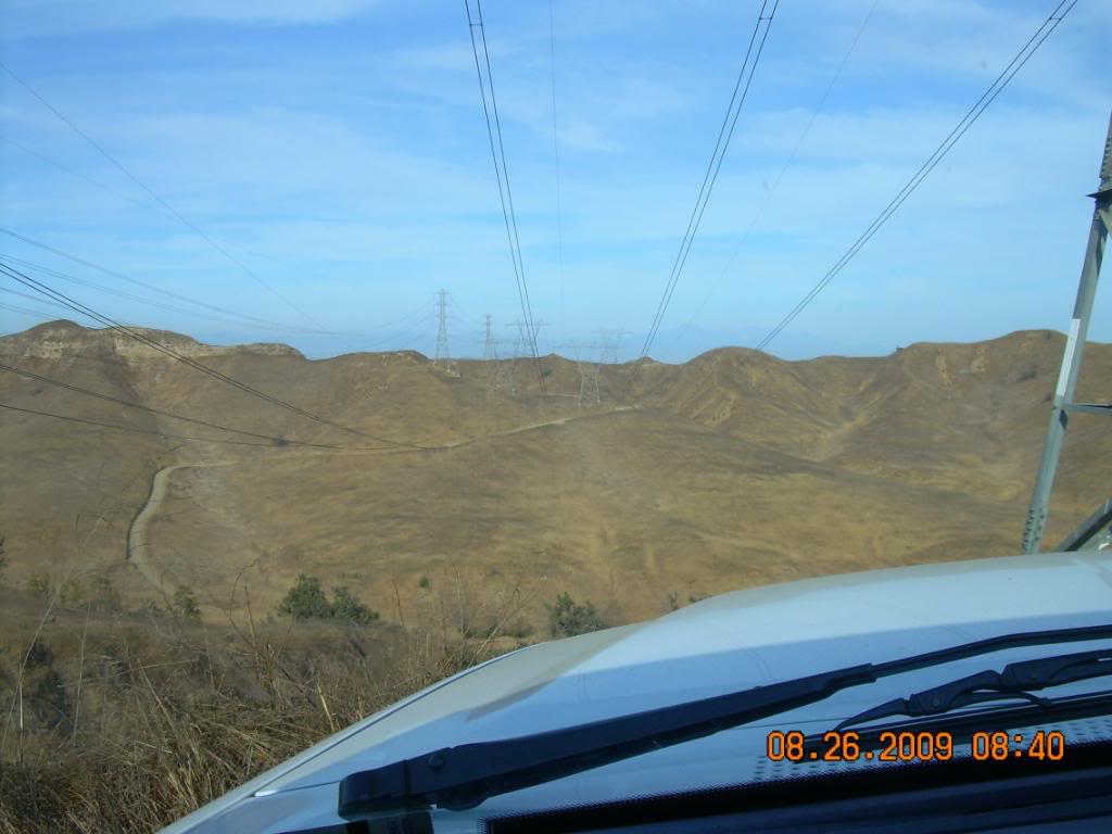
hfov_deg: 49.0
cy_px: 417
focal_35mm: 38
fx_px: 1221
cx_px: 556
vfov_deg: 37.7
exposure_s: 1/386
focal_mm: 6.3
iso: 50
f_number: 4.6
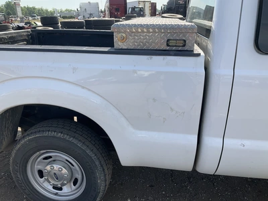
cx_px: 134
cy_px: 100
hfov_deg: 61.7
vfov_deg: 48.2
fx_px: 225
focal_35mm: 29
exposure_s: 1/997
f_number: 1.8
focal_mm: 3
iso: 25
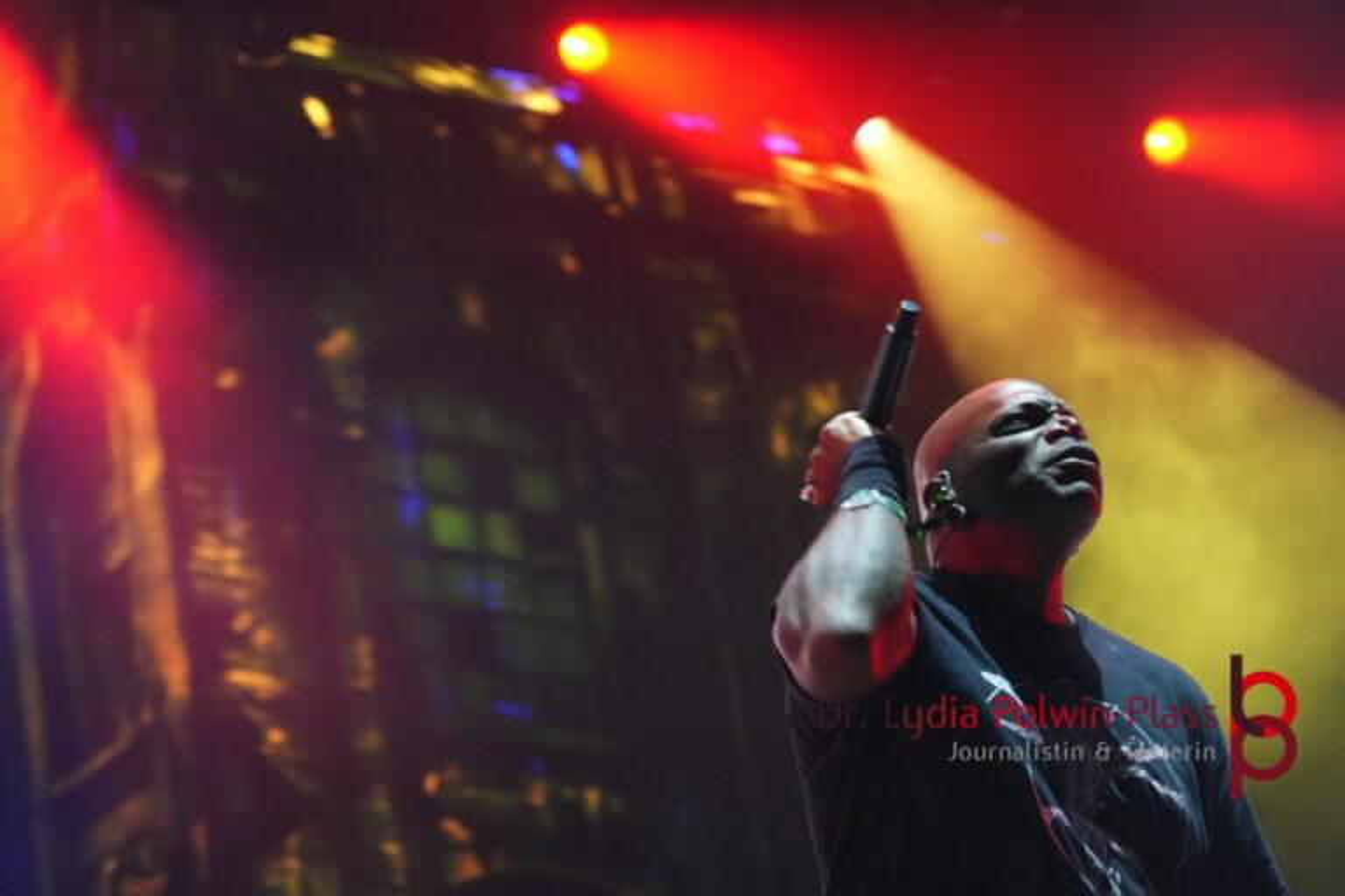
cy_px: 448
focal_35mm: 159
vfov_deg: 8.6
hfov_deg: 12.9
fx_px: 5940
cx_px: 672
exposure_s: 1/200
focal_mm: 106
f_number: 5.6
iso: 5000
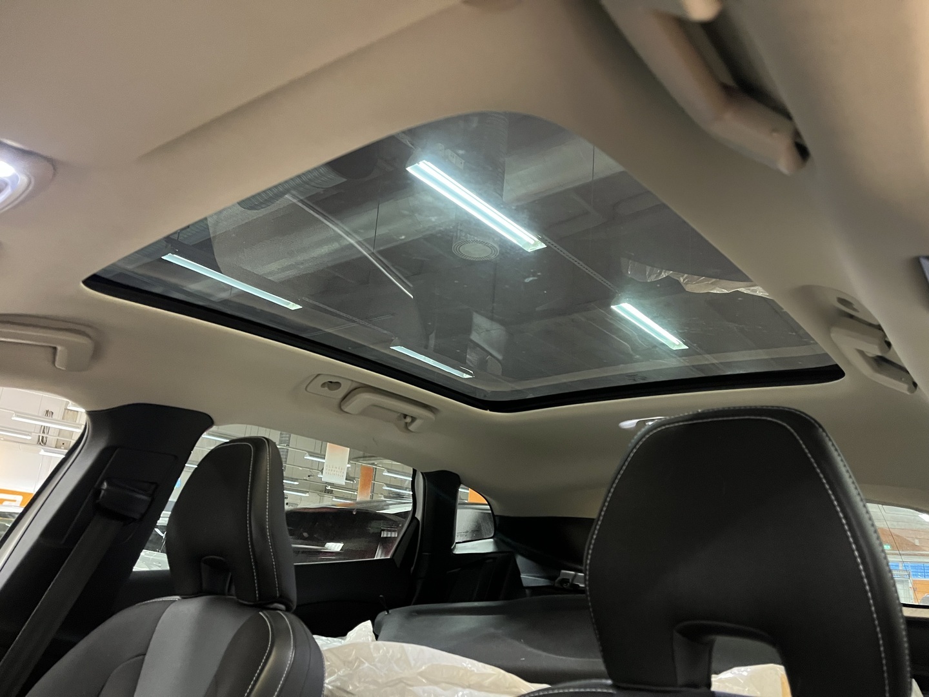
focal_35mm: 26
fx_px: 698
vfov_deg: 53.1
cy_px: 348
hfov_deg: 67.3
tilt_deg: +16.0
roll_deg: -4.0
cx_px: 464
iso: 500
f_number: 1.6
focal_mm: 5.1
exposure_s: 1/25
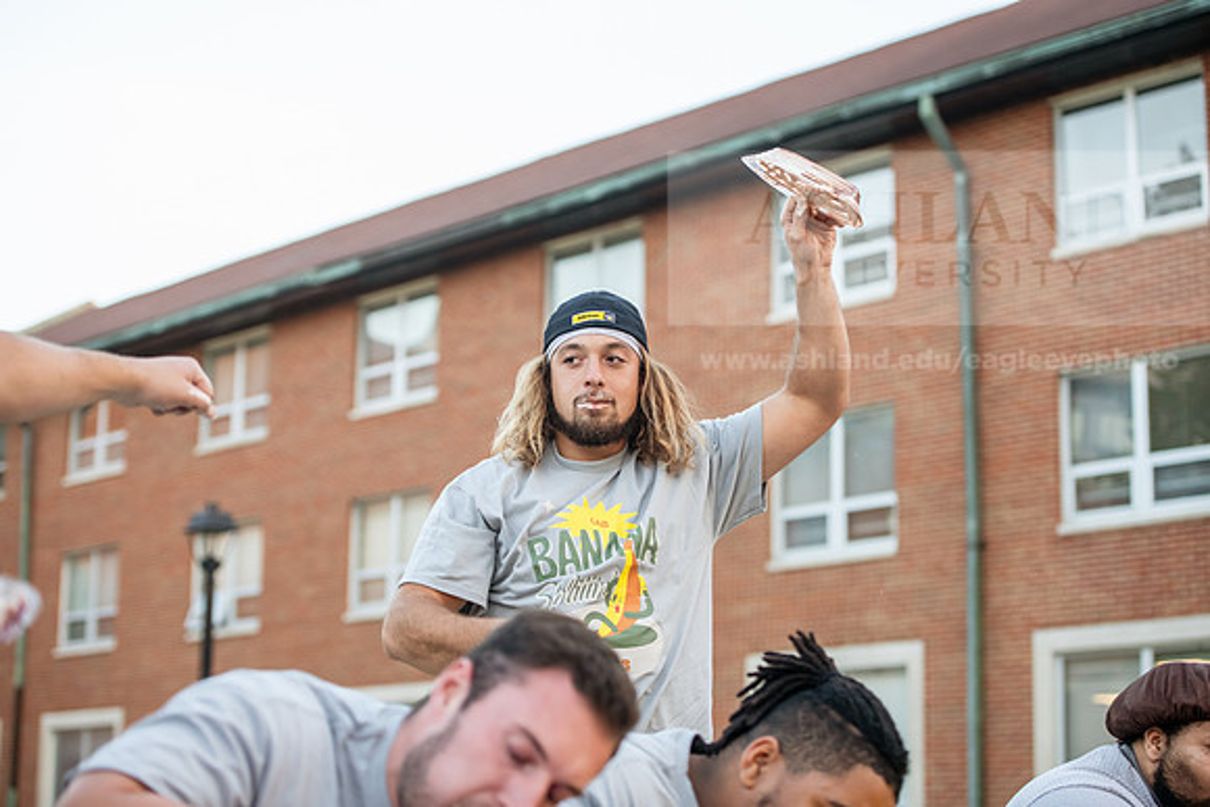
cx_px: 605
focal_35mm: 70
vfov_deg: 19.5
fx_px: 2353
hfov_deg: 28.8
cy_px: 404
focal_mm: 70
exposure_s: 1/400
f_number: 3.2
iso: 800
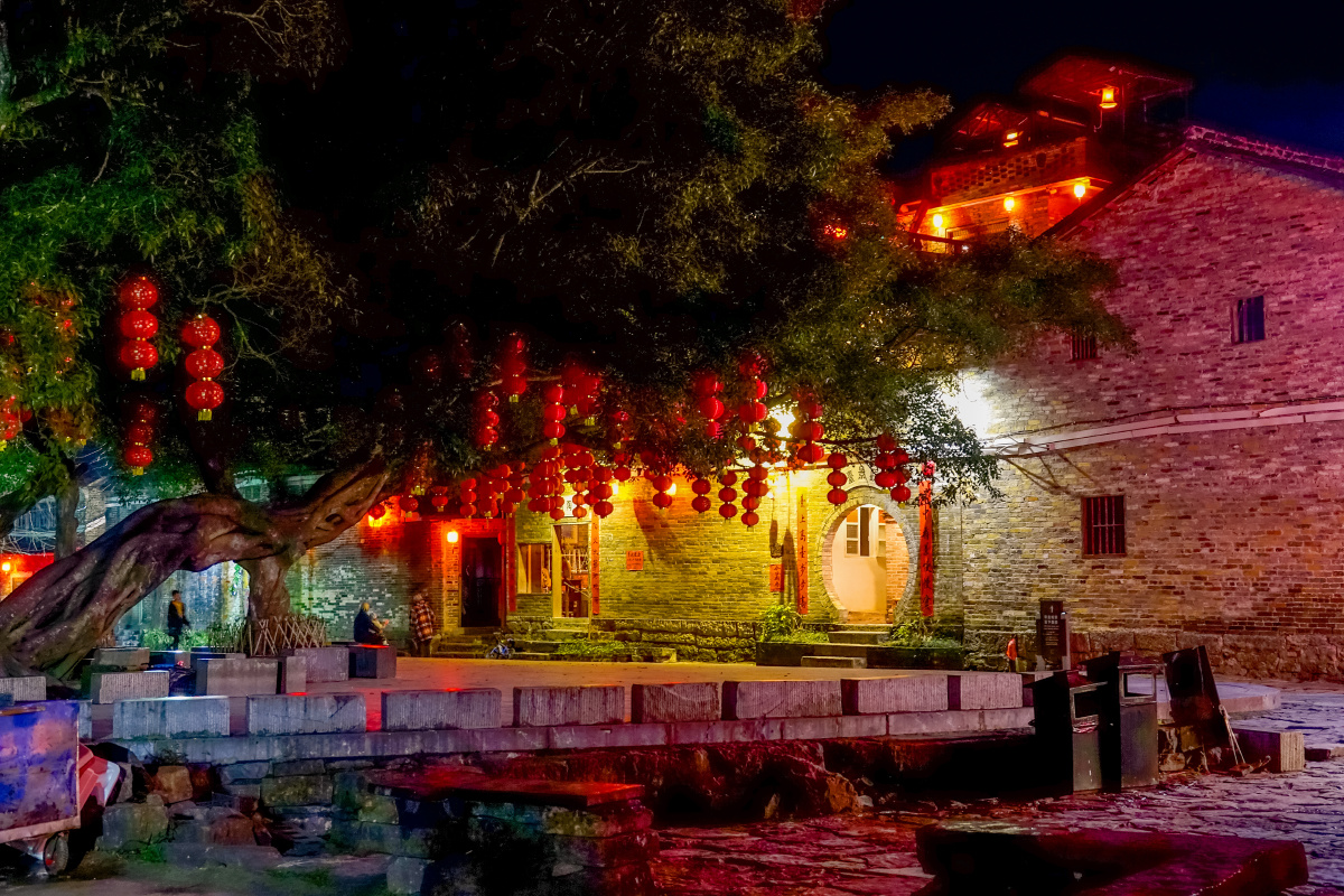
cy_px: 448
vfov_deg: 29.2
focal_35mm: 46
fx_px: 1717
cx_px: 672
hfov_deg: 42.7
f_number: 3.2
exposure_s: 1/8
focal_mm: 16.92
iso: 1000
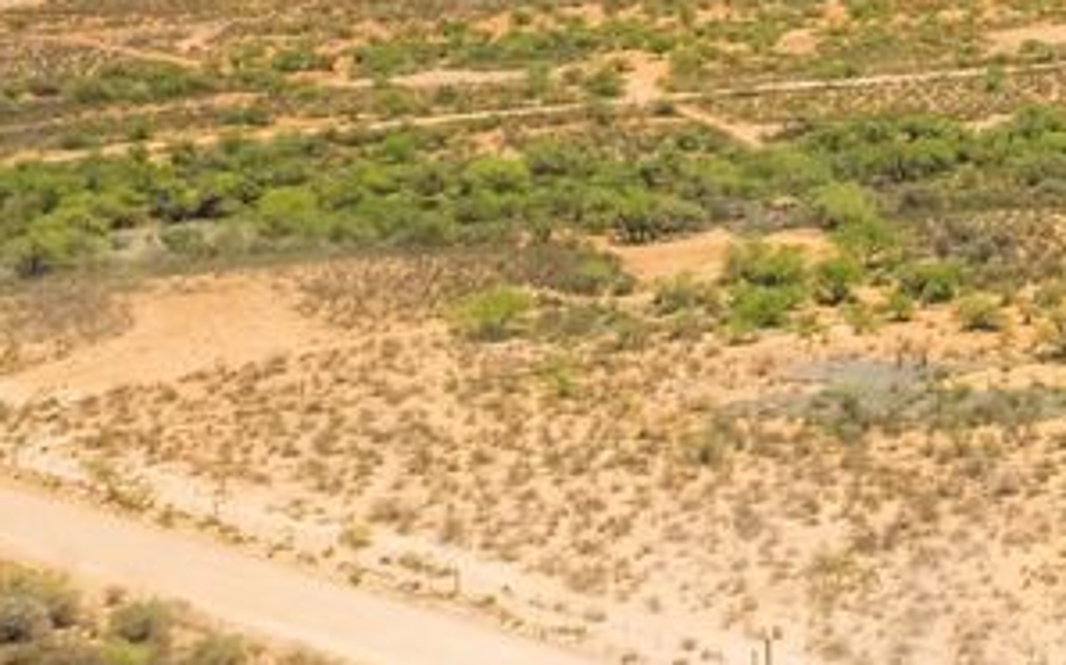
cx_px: 1646
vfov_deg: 16.2
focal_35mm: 77
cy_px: -164
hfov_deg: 21.8
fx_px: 2236
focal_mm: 8.38
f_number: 2.8
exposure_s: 1/6000
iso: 110
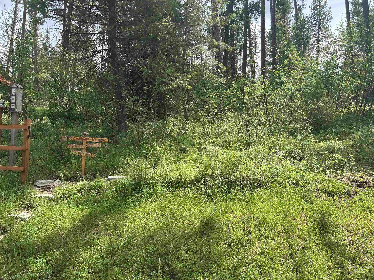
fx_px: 281
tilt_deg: +0.1
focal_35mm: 26
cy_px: 140
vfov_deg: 53.1
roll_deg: -2.2
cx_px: 187
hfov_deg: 67.3
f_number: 1.5
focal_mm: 5.7
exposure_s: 1/1224
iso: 50
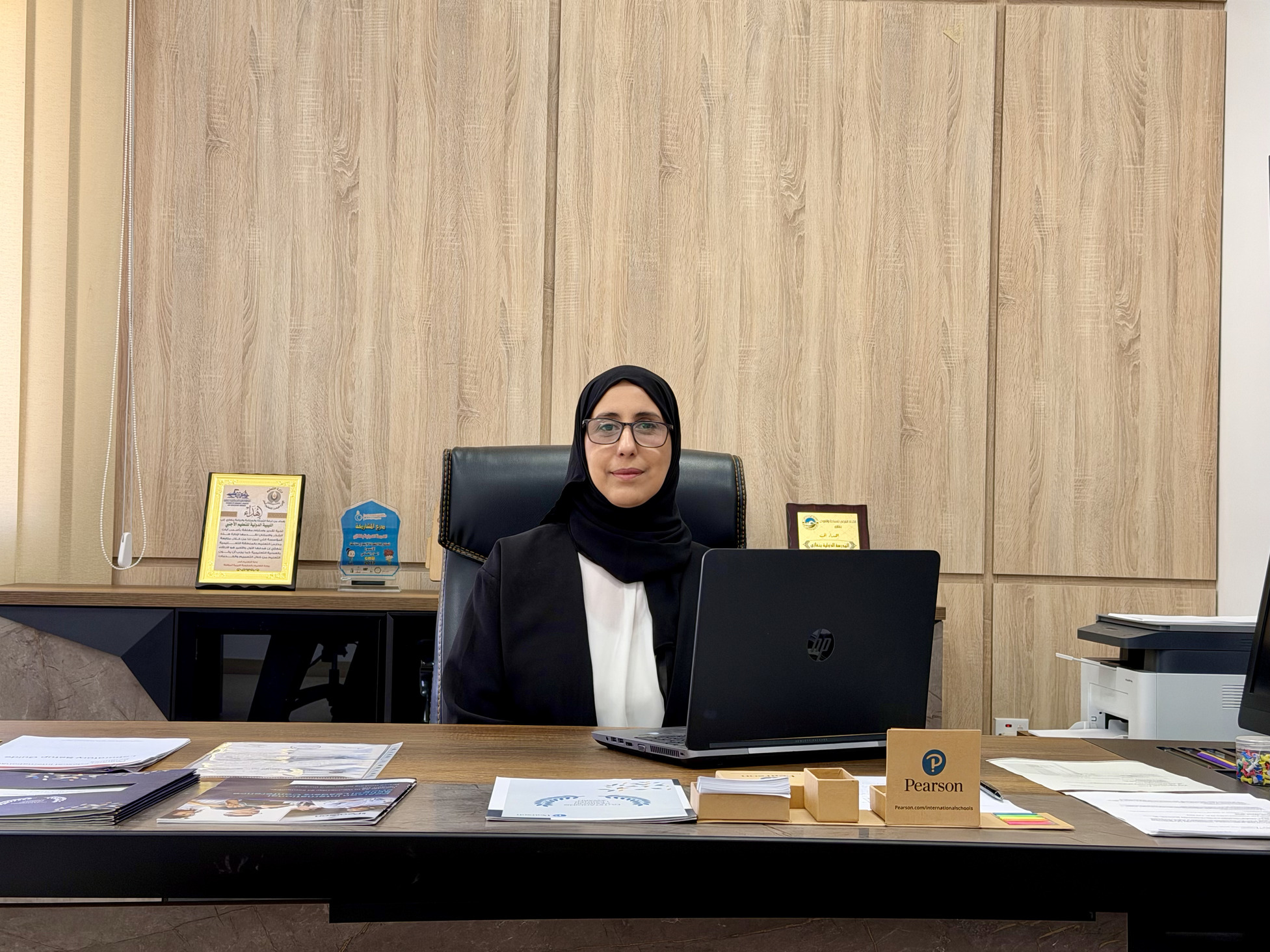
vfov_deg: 30.3
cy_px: 476
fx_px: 1761
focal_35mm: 48
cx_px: 635
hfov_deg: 39.7
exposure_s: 1/50
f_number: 1.78
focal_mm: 6.76
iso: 50
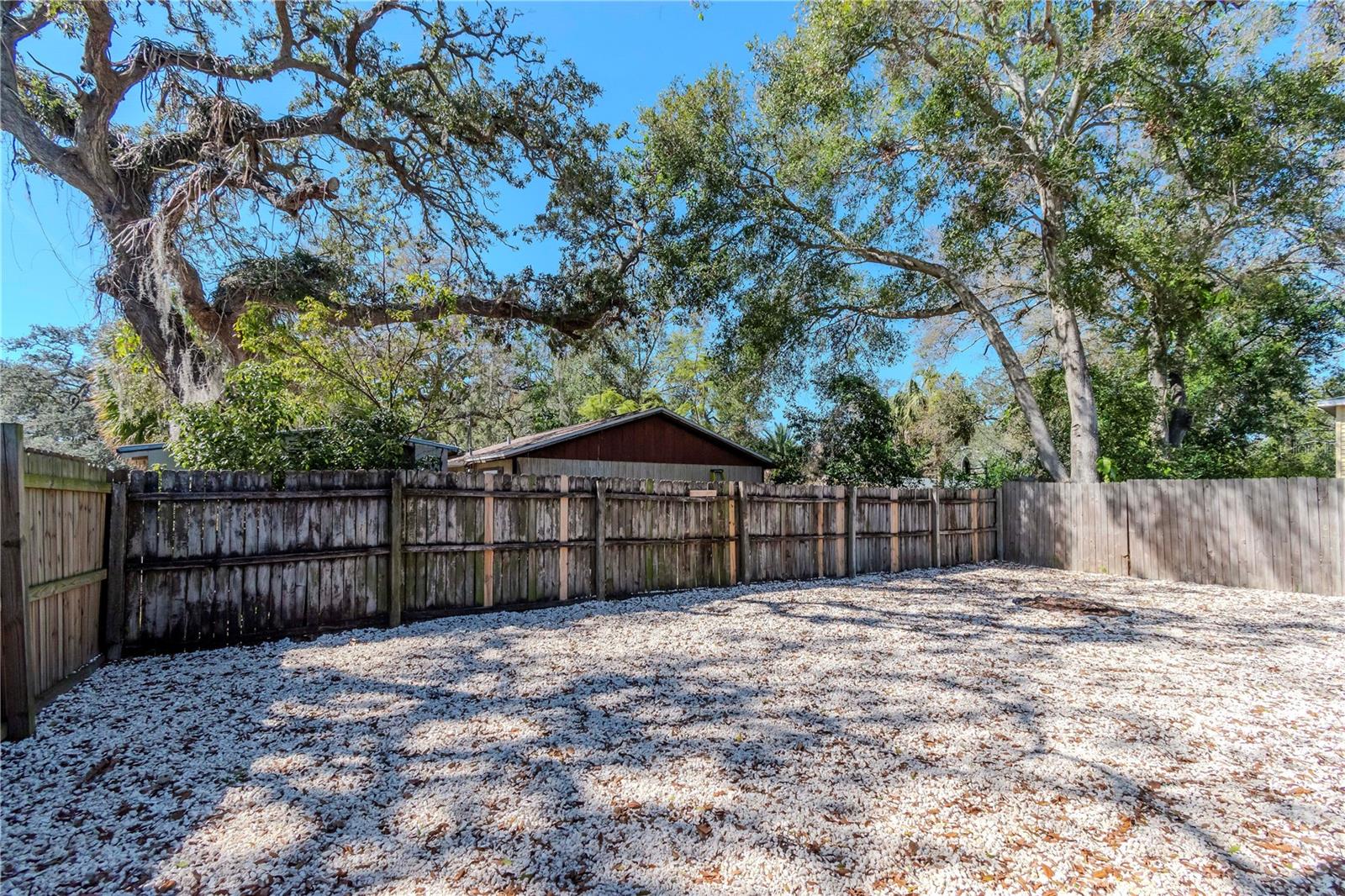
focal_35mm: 15
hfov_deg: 100.4
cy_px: 448
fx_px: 560
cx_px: 672
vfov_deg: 77.3
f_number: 7.1
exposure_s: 1/1600
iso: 500
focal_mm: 10
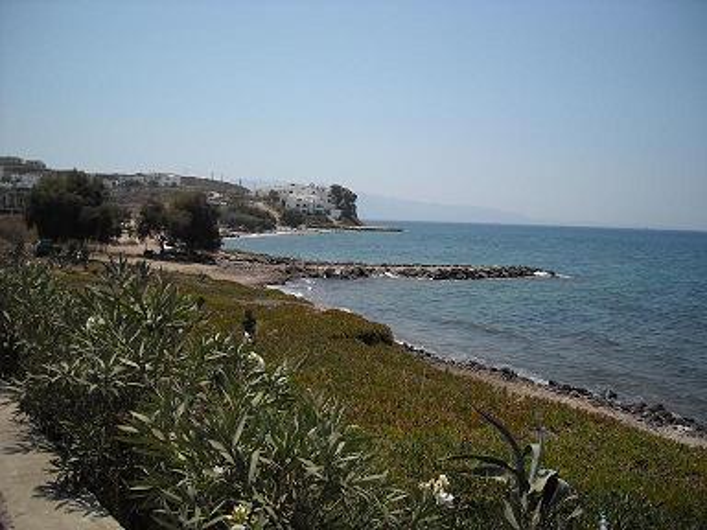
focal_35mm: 35
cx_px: 354
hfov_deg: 52.6
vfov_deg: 40.7
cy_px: 265
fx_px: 715
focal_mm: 5.7
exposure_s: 1/521
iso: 64
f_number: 5.6
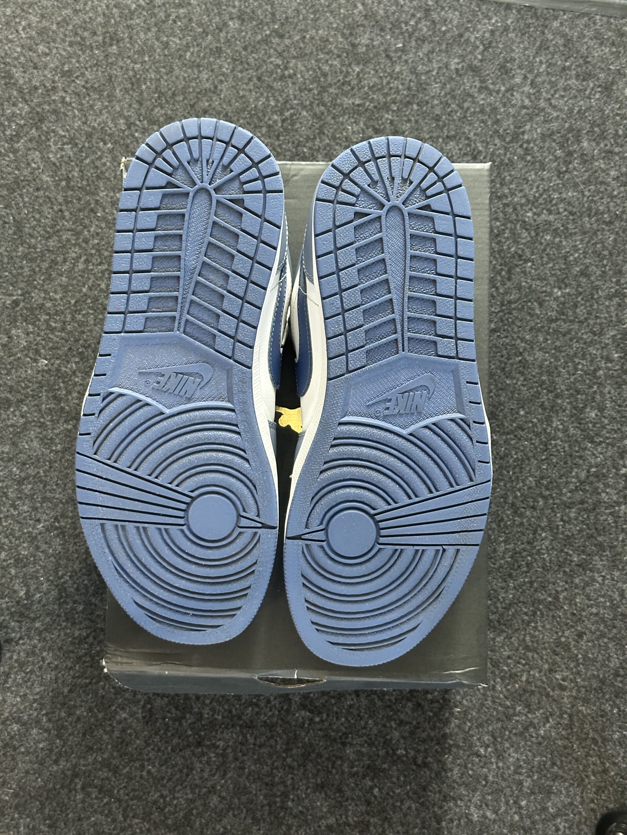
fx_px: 1159
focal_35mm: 48
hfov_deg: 30.3
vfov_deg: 39.7
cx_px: 314
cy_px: 418
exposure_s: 1/25
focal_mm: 6.86
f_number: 1.78
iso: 400
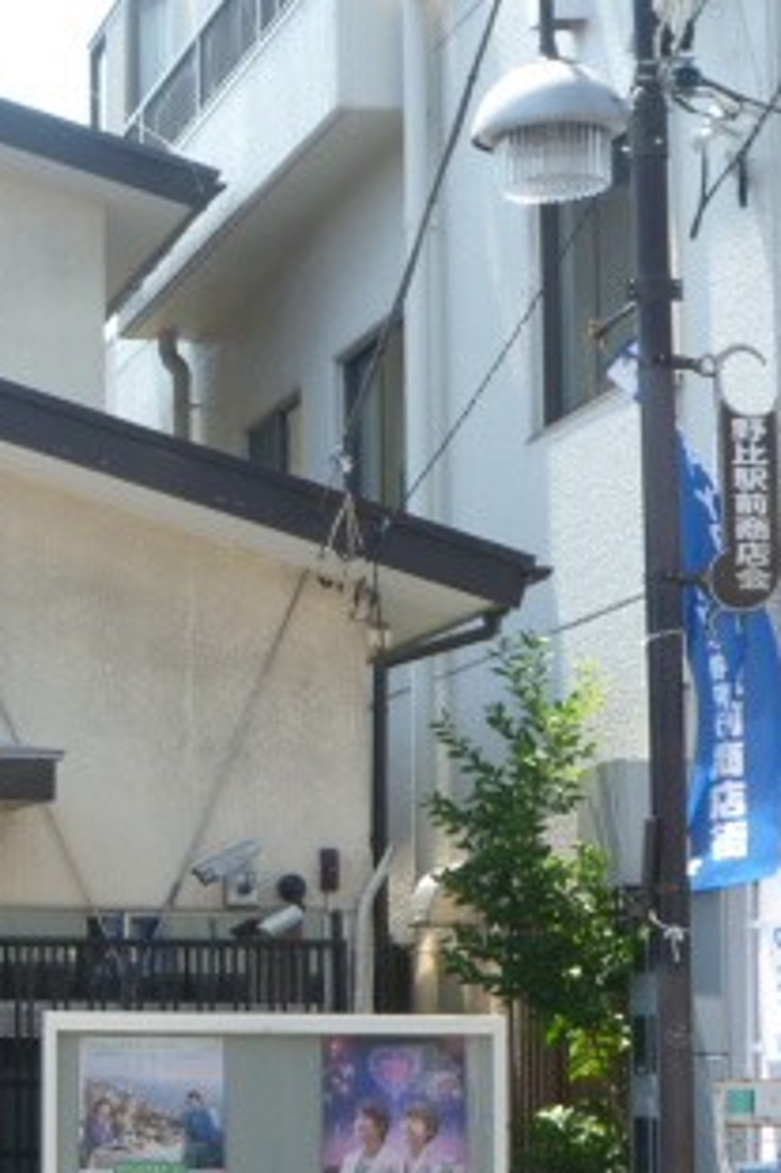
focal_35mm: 107
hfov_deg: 12.2
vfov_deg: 19.0
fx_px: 3486
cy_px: 837
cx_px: -358
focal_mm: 8.9
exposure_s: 1/200
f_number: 4
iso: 80
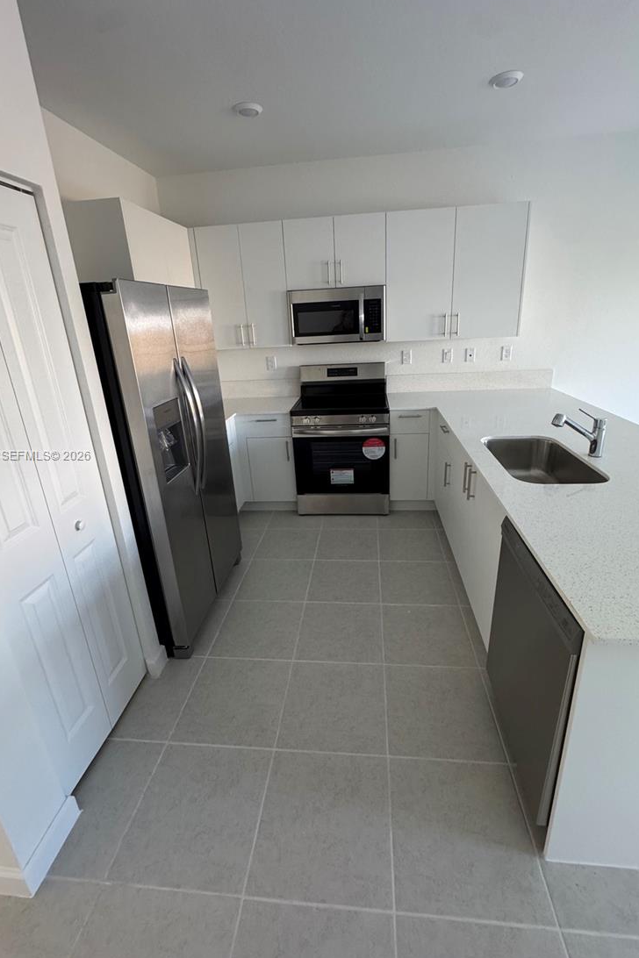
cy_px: 456
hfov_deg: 73.7
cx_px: 322
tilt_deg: -19.1
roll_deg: +2.9
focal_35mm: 16
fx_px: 426
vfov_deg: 96.7
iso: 320
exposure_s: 1/60
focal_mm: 2.22
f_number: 2.2
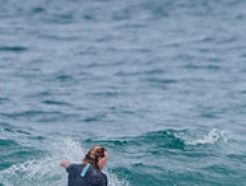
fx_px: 14893
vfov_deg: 0.7
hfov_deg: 0.9
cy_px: 245
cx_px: 232
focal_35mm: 2091
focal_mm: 500
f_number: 5.6
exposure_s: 1/2000
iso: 140
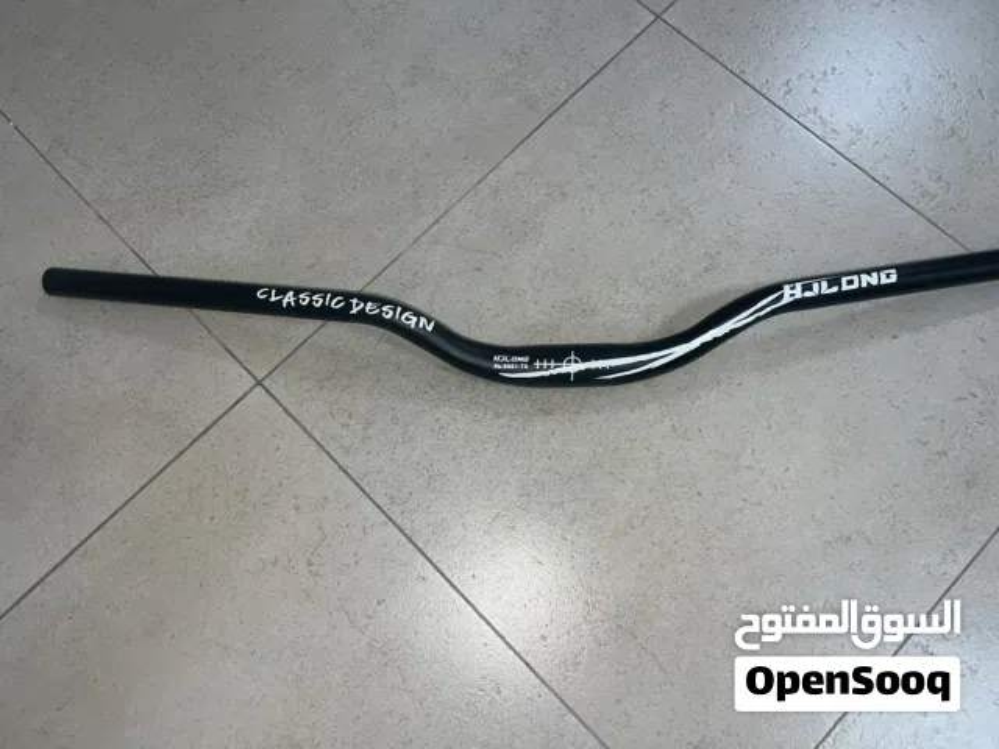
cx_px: 500
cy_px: 374
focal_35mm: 26
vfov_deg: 53.1
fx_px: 750
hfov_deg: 67.3
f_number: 1.5
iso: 40
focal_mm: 5.7
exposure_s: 1/59
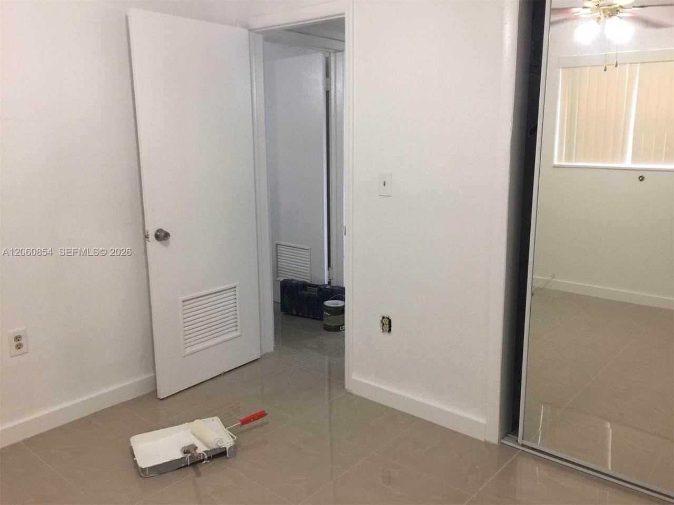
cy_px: 252
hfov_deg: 61.7
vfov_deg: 48.2
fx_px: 565
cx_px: 337
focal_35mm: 29
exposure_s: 1/15
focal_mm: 4.15
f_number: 2.2
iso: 50
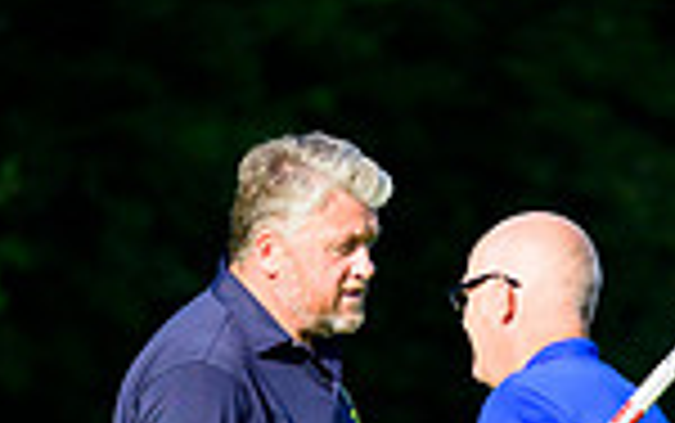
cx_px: 477
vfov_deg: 2.0
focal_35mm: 671
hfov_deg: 3.1
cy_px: 914
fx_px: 12353
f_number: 5.6
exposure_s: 1/2500
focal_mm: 220
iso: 640
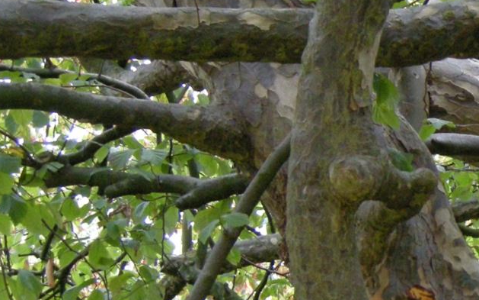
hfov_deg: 16.0
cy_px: 269
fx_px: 1540
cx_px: 753
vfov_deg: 11.0
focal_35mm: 118
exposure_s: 1/56.4
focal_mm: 7.5
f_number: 2.7
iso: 400
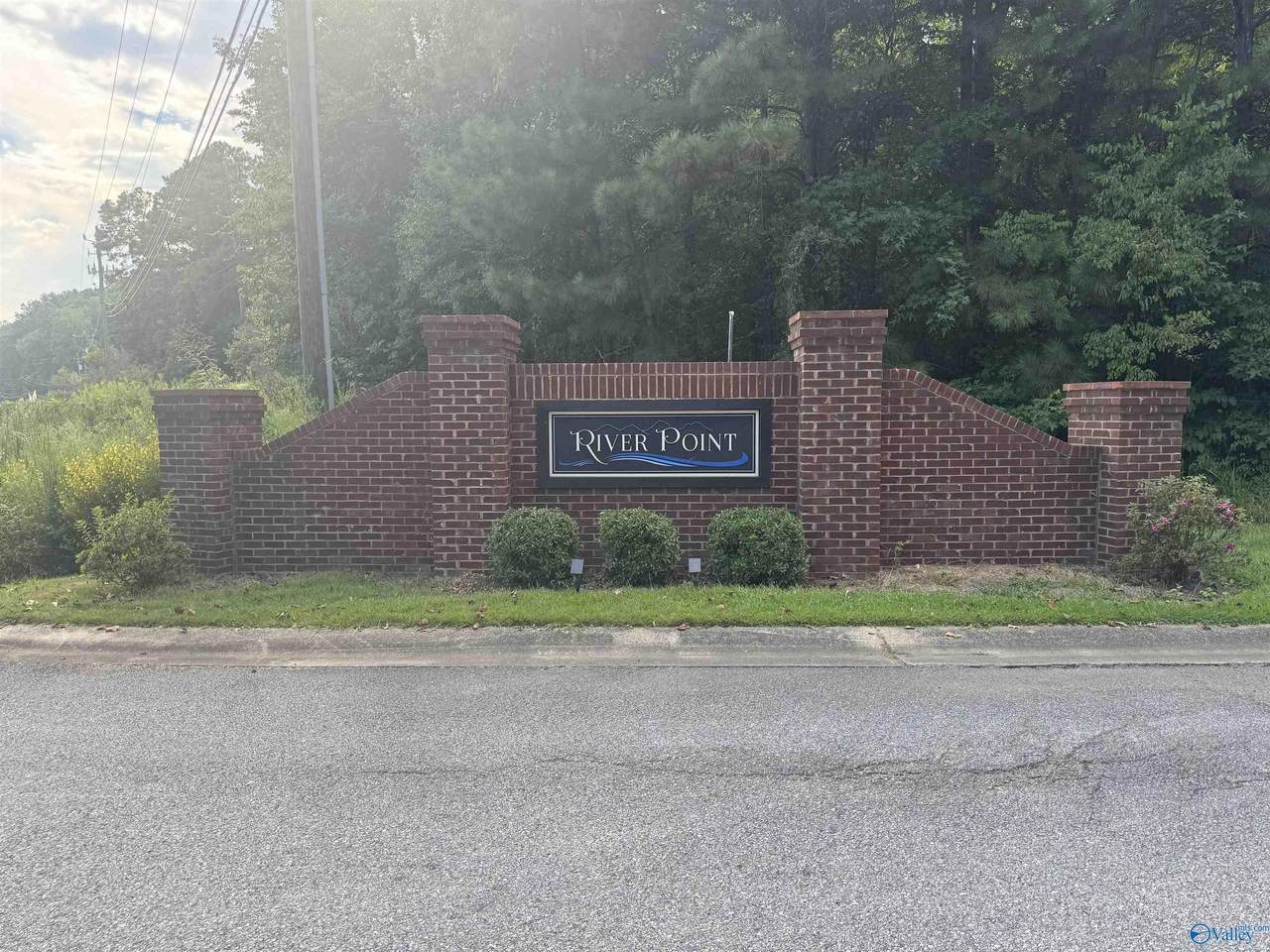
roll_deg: -0.1
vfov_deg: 56.8
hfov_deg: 71.6
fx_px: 881
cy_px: 476
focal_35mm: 24
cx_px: 635
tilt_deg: -5.0
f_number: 1.78
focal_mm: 6.76
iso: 80
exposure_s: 1/582
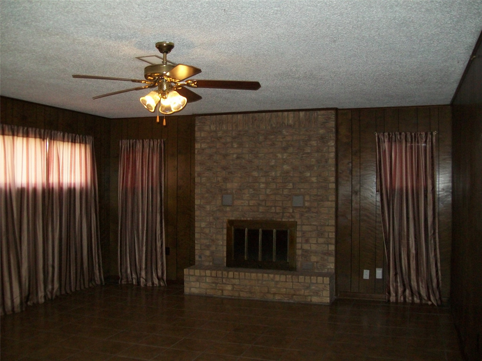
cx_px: 241
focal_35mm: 36
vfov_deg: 39.7
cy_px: 180
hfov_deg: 51.4
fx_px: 501
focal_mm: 6
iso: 160
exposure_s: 1/60
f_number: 2.7
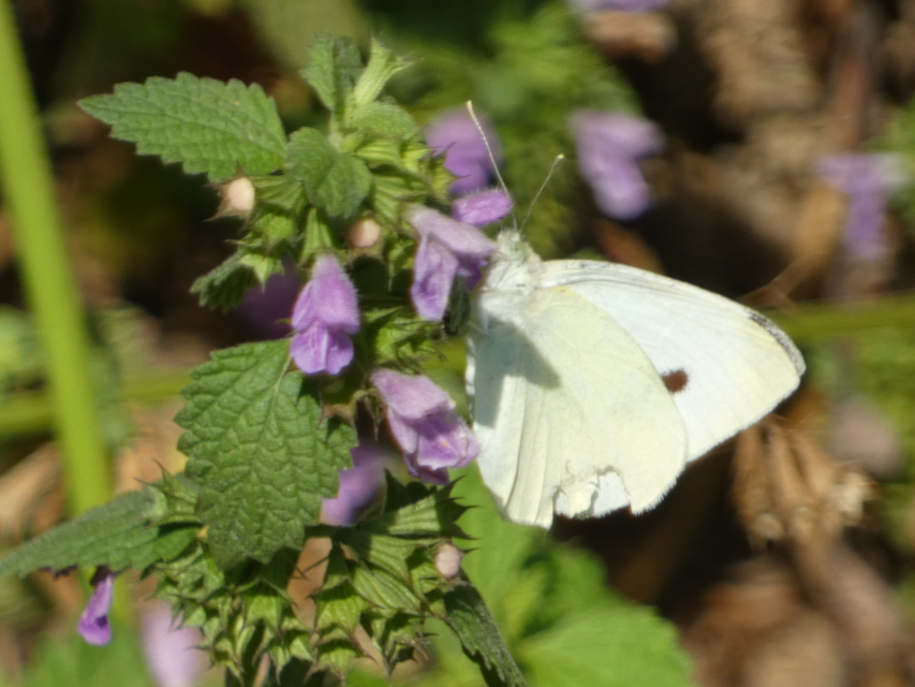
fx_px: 29926
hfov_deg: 1.8
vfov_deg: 1.3
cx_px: 458
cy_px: 344
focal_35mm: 1132
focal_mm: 202.9
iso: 80
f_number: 5.7
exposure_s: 1/200
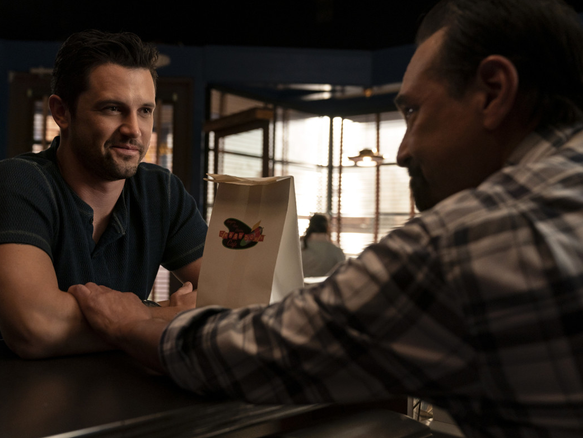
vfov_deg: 35.1
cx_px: 258
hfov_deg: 45.7
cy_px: 216
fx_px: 691
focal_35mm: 41
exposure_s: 1/160
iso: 2500
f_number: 3.5
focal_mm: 37
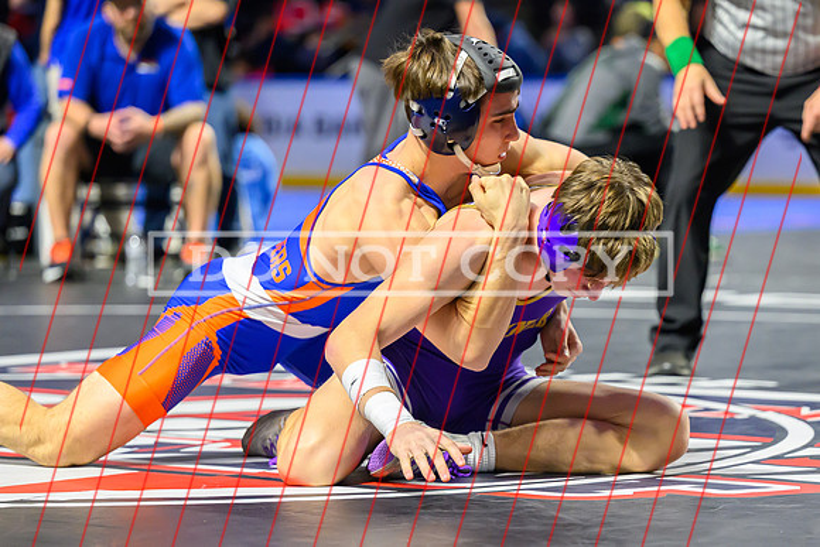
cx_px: 521
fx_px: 3470
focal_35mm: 152
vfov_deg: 9.0
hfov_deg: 13.5
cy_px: 320
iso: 4000
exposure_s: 1/640
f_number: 2.8
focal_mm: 110
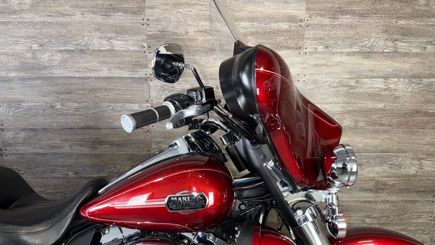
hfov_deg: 69.9
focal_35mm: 27
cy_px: 160
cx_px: 221
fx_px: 311
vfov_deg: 42.4
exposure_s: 1/22
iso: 64
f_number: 1.78
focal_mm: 6.76
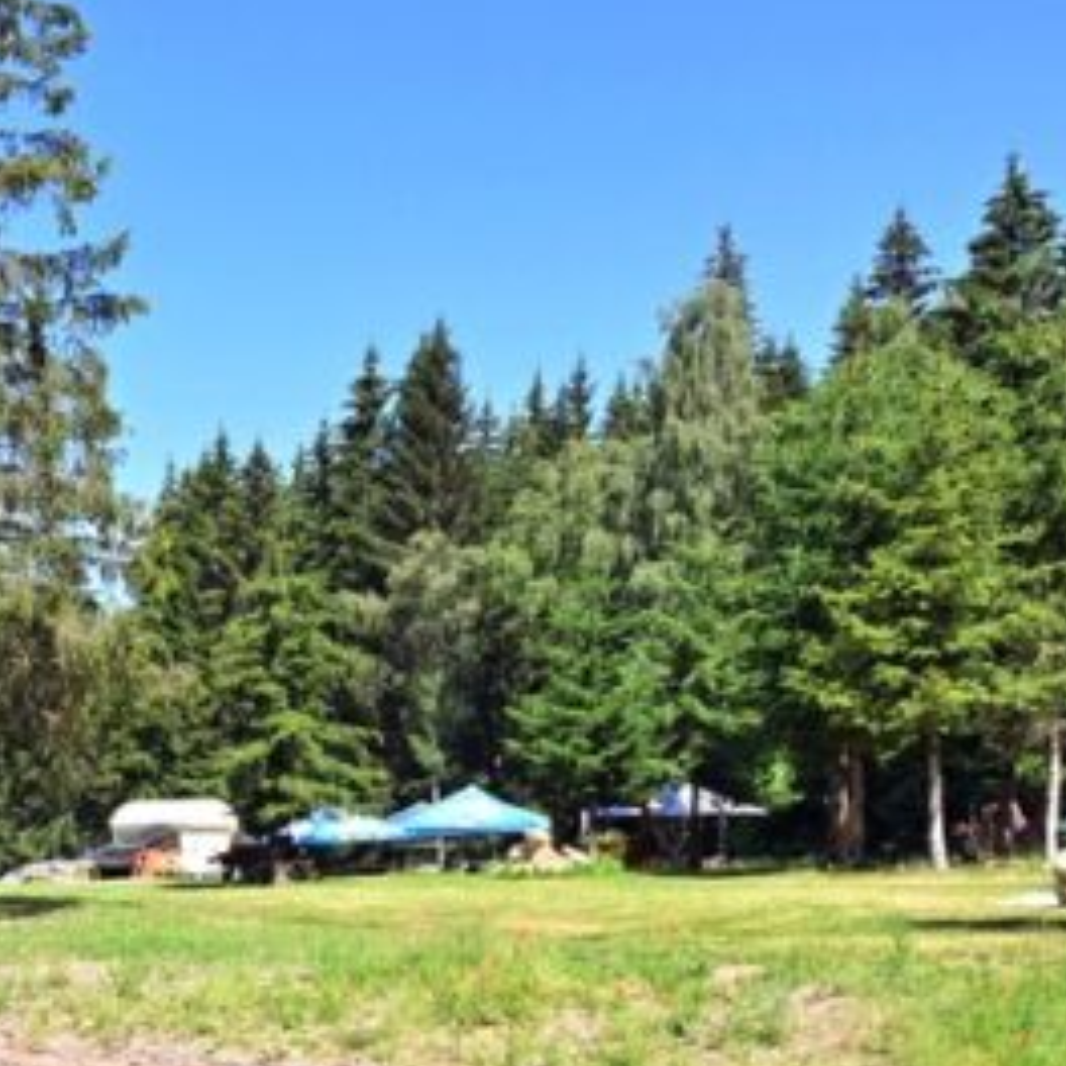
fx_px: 1881
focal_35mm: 54
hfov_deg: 26.0
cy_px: 965
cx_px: -388
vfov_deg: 30.2
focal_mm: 14
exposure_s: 1/250
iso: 500
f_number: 11
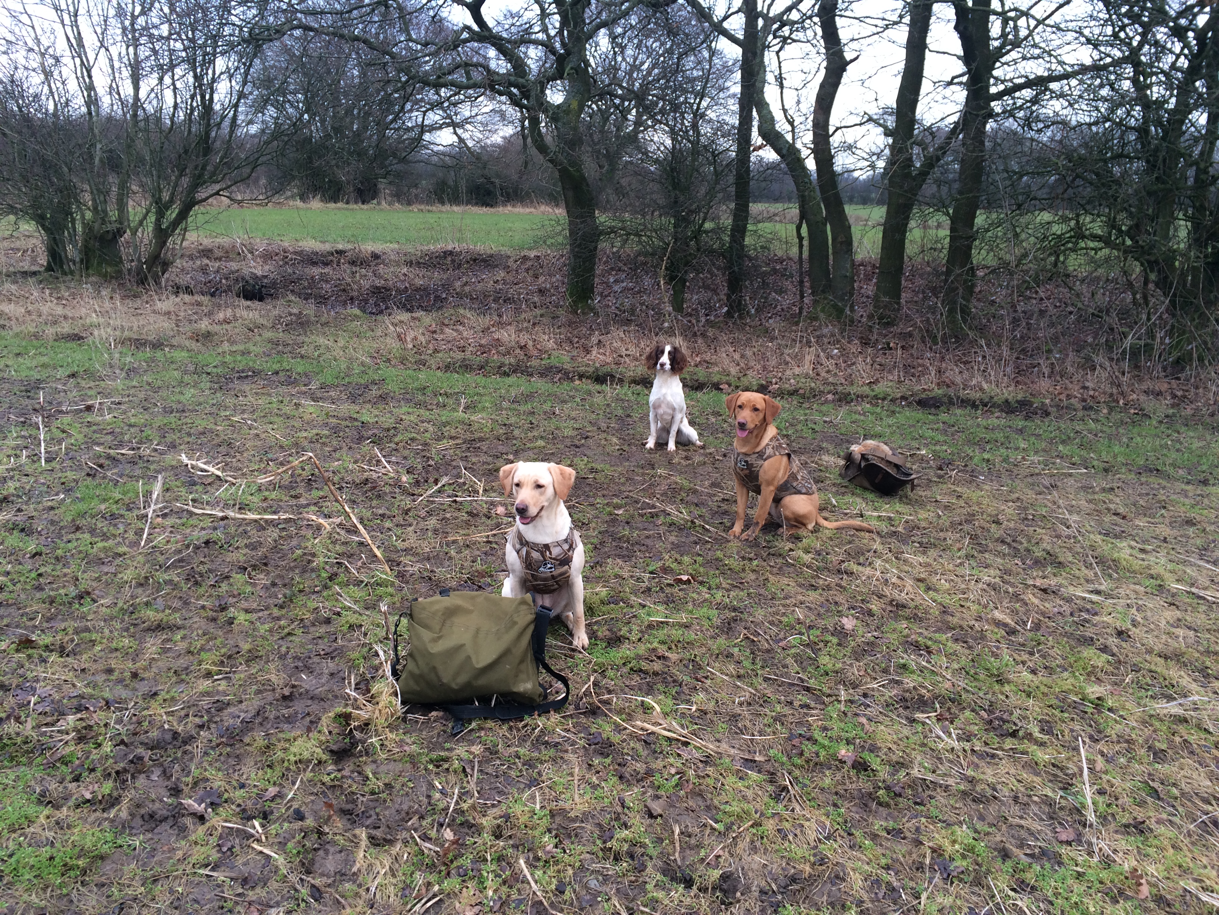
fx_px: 1021
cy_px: 458
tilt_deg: -14.6
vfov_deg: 48.2
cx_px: 610
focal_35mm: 29
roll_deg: -1.7
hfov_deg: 61.7
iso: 50
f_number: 2.2
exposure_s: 1/60
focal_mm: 4.15
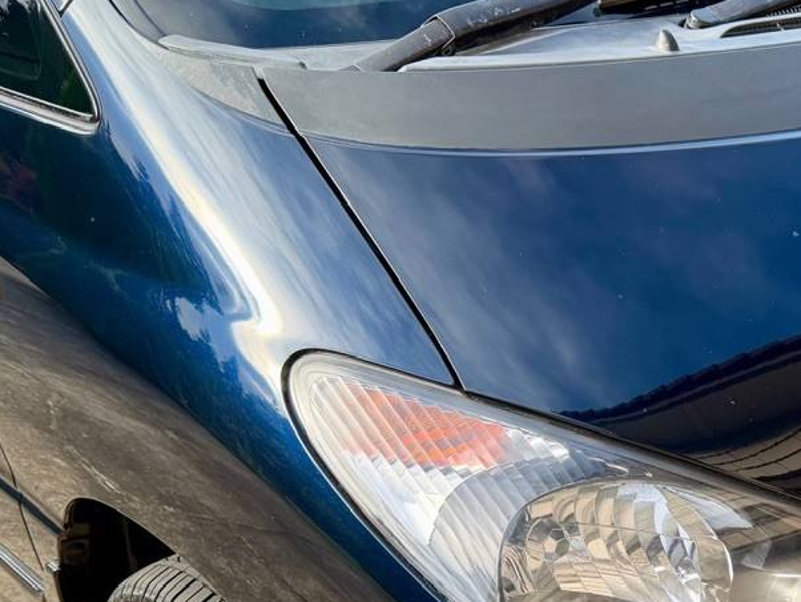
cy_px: 619
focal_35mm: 51
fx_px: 1181
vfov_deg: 26.8
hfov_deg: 36.3
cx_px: 637
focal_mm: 6.76
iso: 100
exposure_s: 1/868
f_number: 1.78
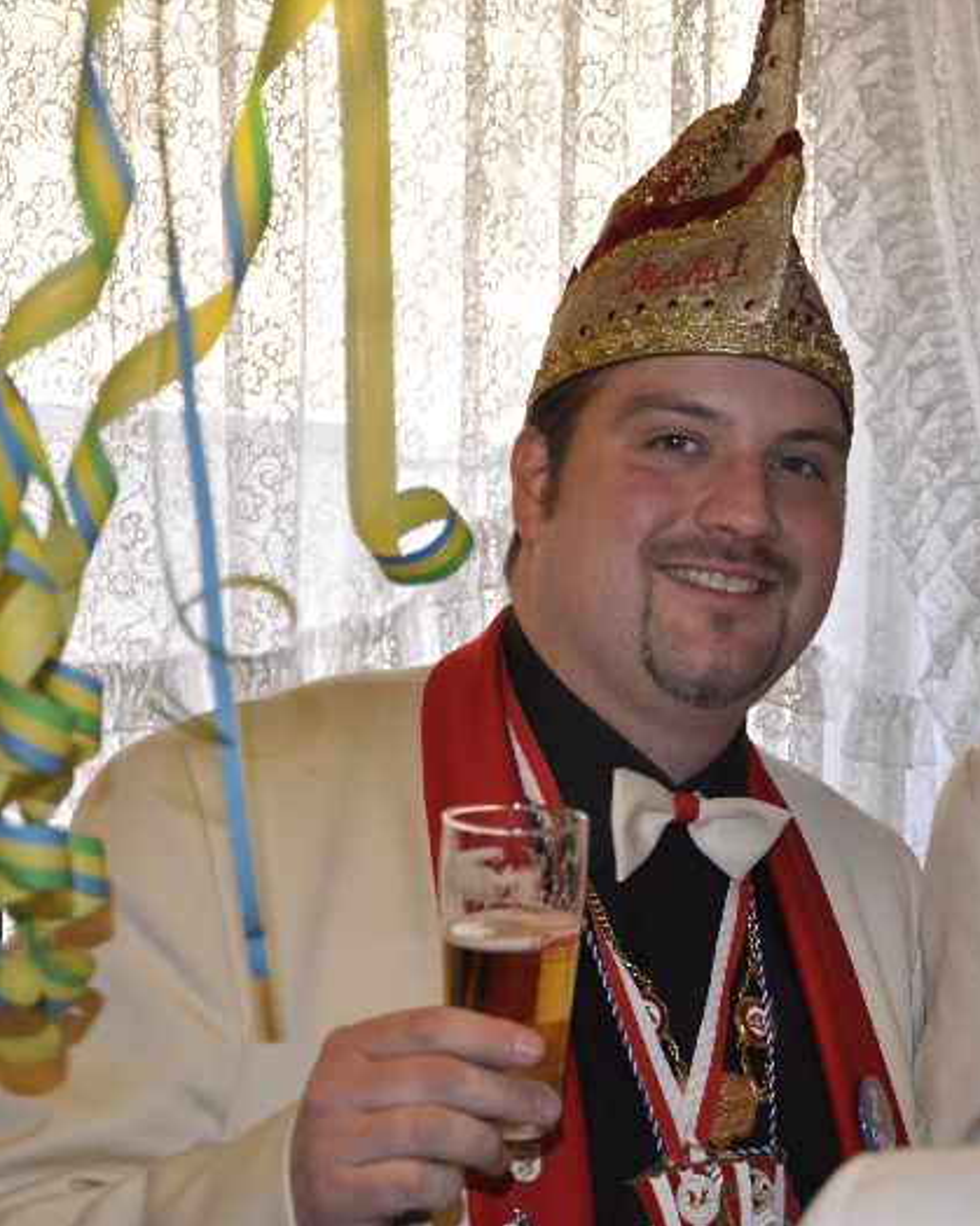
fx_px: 2647
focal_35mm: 73
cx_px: 858
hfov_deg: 20.6
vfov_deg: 26.1
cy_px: 617
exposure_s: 1/60
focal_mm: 34
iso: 400
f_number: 4.2
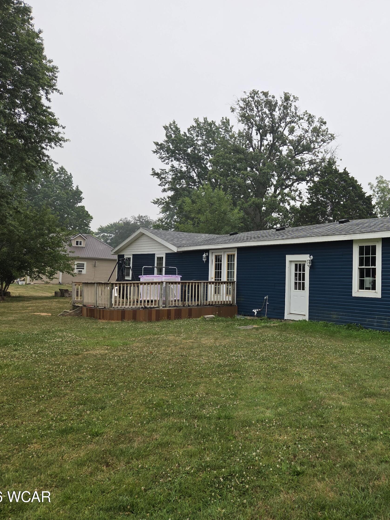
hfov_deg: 43.4
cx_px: 308
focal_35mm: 31
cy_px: 258
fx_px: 466
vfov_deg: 58.4
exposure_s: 1/2140
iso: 80
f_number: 1.8
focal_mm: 5.4
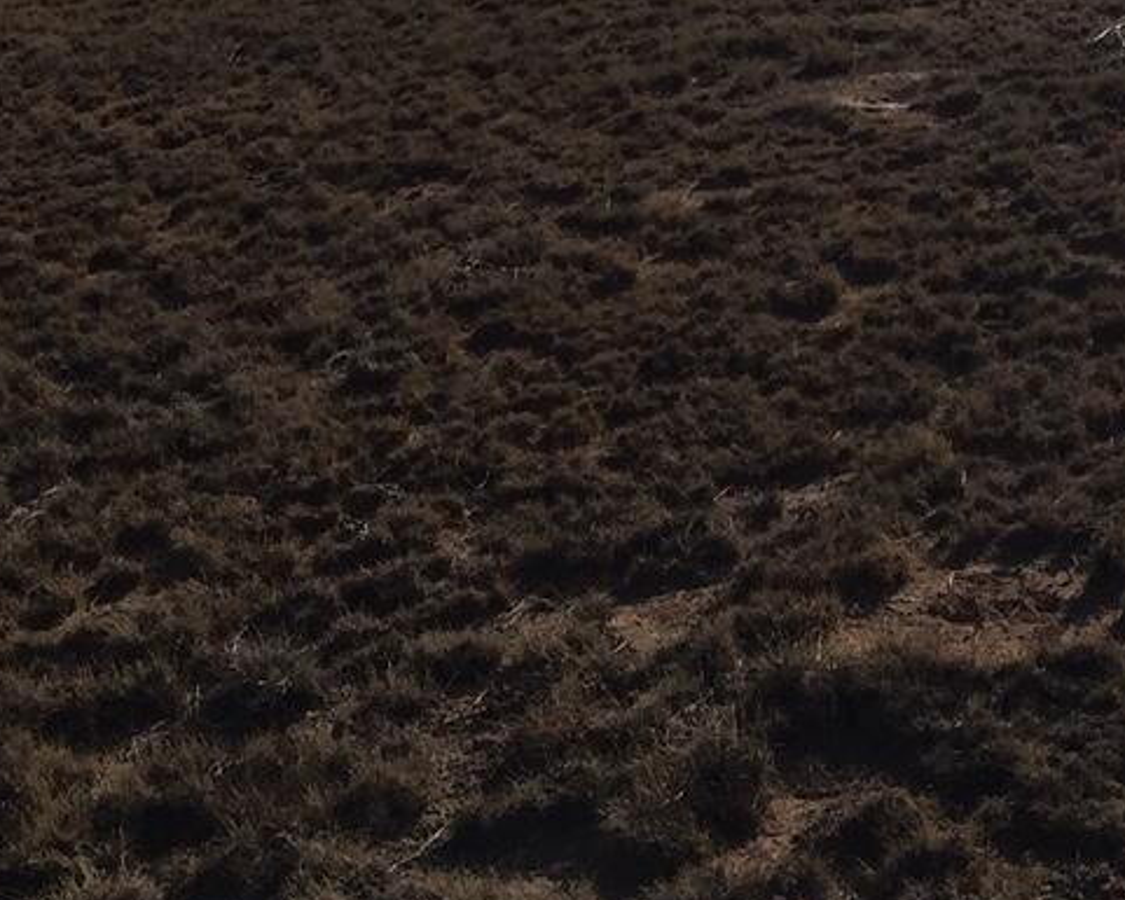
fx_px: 3197
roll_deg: +3.4
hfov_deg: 19.2
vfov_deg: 15.2
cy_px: -292
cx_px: 1235
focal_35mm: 96
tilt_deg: -1.3
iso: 32
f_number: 2.2
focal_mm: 4.15
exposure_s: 1/4405
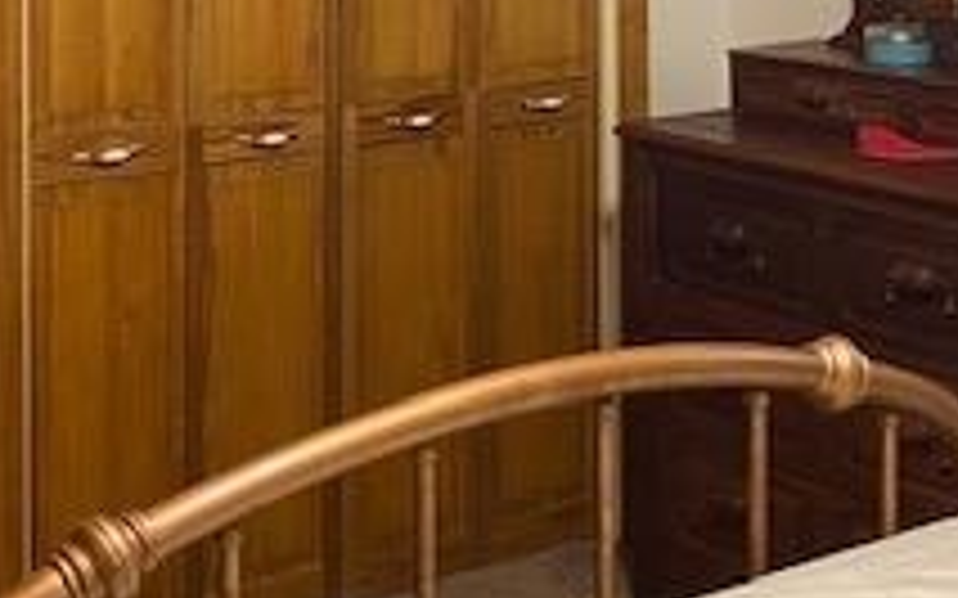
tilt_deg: -2.6
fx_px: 2166
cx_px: 562
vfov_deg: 15.1
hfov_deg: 24.9
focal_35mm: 83
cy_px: -148
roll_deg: -0.1
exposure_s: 1/60
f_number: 1.8
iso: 400
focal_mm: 4.25
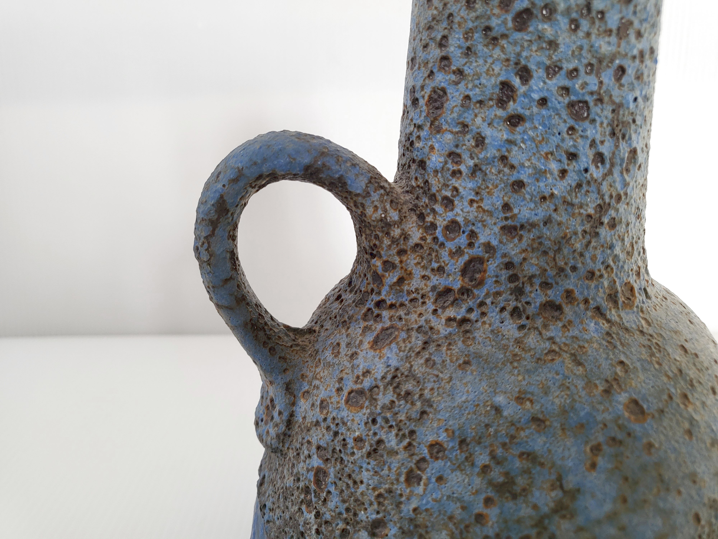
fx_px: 539
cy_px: 270
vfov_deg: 53.1
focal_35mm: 26
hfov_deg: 67.3
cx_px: 359
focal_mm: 4.25
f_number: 1.8
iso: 50
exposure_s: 1/100
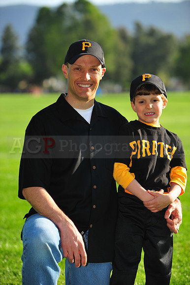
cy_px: 142
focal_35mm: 165
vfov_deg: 12.5
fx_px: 1308
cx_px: 95
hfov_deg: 8.3
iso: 200
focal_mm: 165
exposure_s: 1/1000
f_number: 4
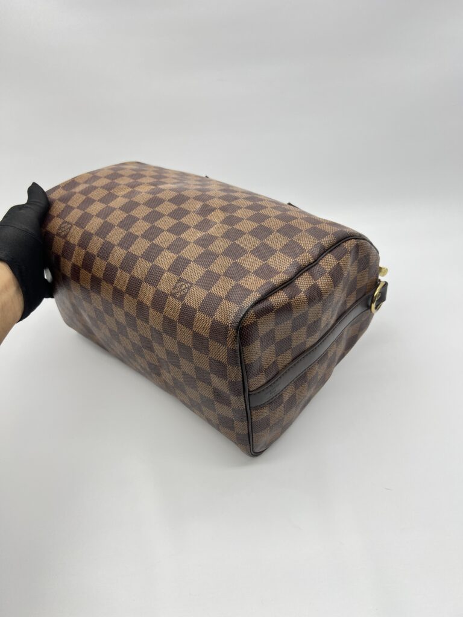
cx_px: 232
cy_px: 308
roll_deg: +3.6
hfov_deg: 53.1
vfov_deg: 67.3
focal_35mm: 26
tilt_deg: -39.8
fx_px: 464
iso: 40
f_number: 1.5
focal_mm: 5.7
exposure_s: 1/100
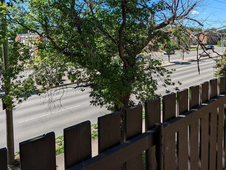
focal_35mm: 28
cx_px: 98
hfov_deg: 63.1
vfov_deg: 48.6
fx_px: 183
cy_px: 51
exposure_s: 1/1176
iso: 50
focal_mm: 2.35
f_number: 2.2
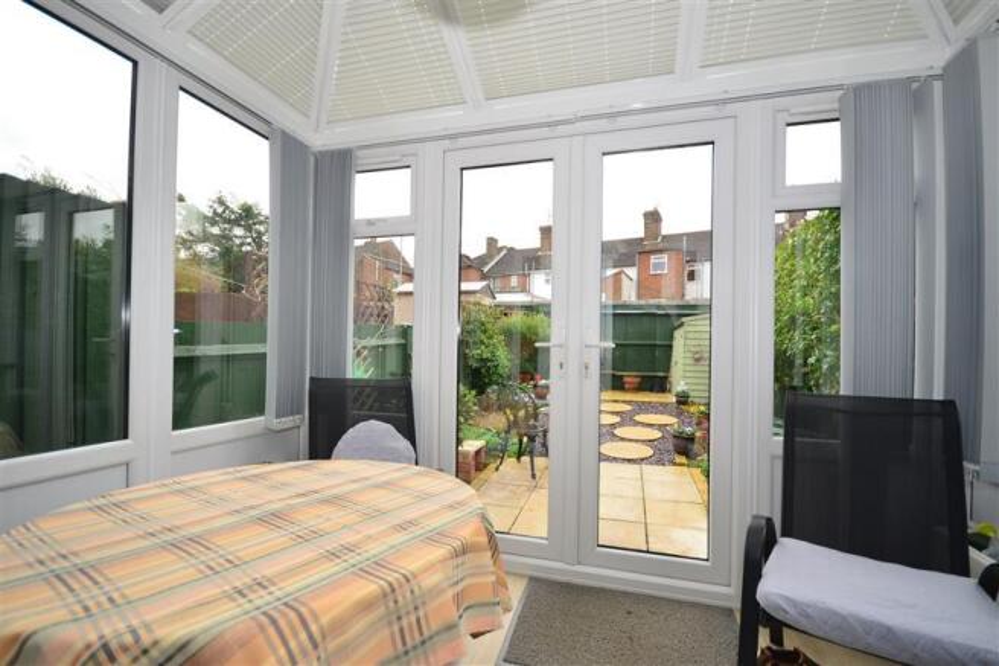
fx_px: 416
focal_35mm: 15
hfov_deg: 100.4
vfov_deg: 77.3
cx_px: 500
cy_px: 333
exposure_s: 1/100
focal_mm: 10
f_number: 5.6
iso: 400
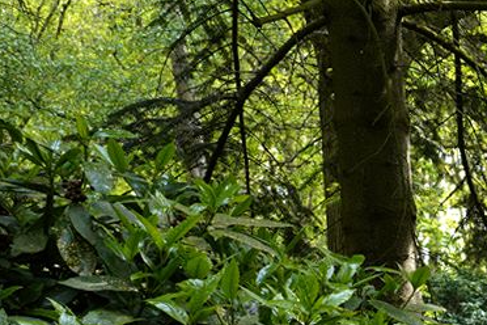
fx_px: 1745
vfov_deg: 10.1
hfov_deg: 12.0
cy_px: 556
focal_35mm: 129
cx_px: 1244
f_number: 3.5
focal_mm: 24
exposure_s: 1/100
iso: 100
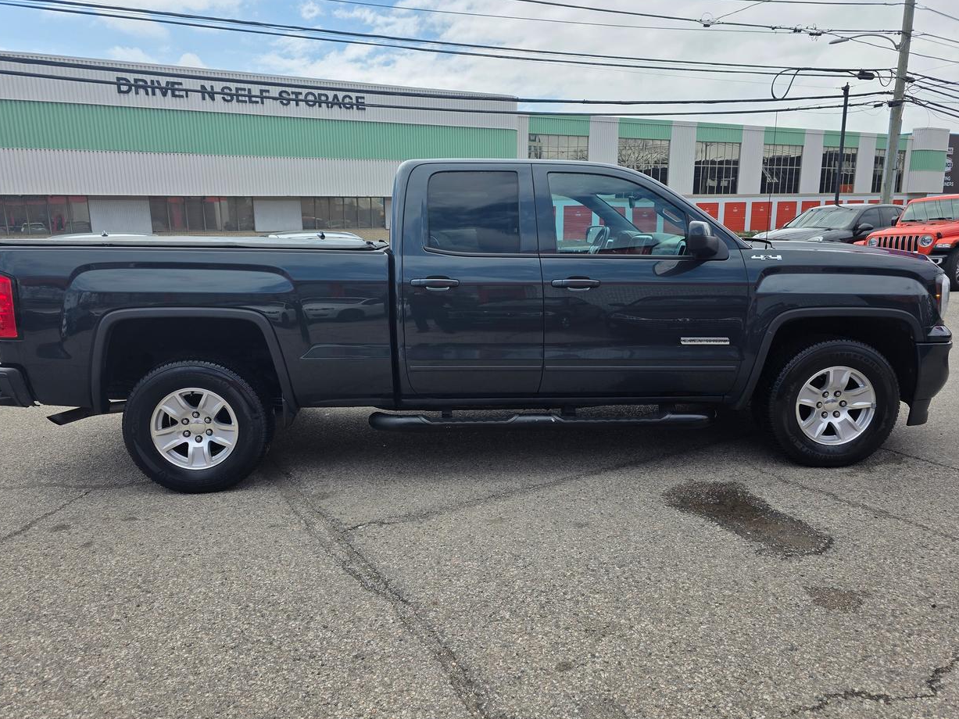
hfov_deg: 71.6
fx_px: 665
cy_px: 367
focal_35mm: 24
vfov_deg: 56.8
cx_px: 464
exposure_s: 1/5778
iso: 80
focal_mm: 6.3
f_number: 1.7
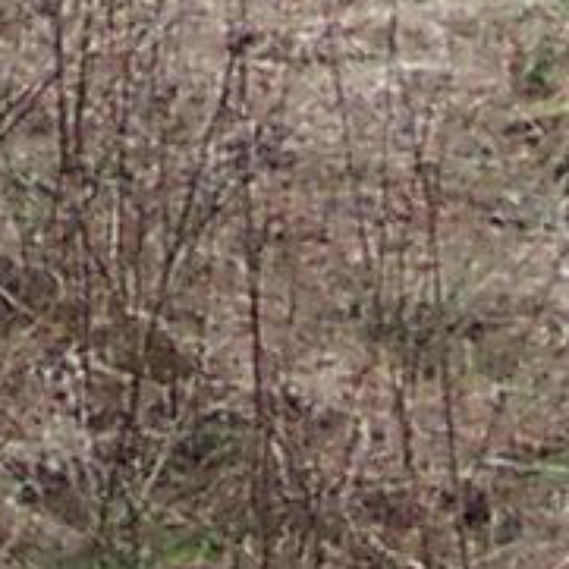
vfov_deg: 4.2
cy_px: -1638
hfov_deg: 4.5
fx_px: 7178
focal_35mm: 386
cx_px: -412
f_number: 2.8
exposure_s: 1/125
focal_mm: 8
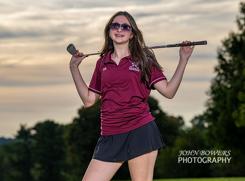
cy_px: 92
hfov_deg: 12.3
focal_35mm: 161
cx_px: 113
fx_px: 1135
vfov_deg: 9.1
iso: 80
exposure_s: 1/400
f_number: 5.6
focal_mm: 135
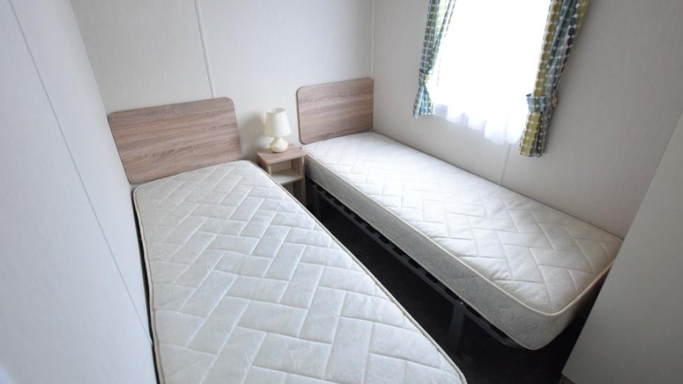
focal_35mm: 17
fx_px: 308
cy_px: 176
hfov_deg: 95.9
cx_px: 349
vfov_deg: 63.8
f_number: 4.5
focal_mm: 10
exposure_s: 1/80
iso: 3200
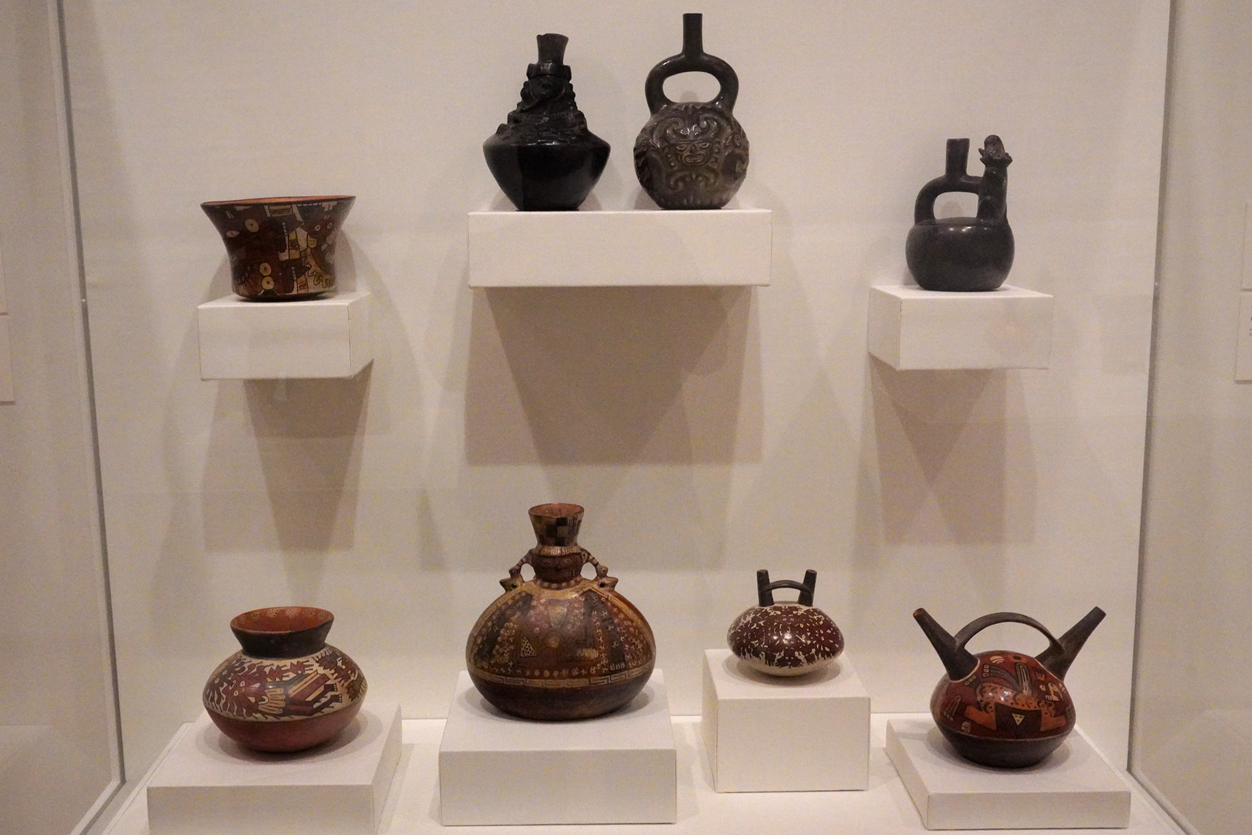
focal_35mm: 34
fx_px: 1183
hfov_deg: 55.8
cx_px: 626
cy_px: 418
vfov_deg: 38.9
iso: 12800
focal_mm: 34
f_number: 11
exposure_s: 1/100
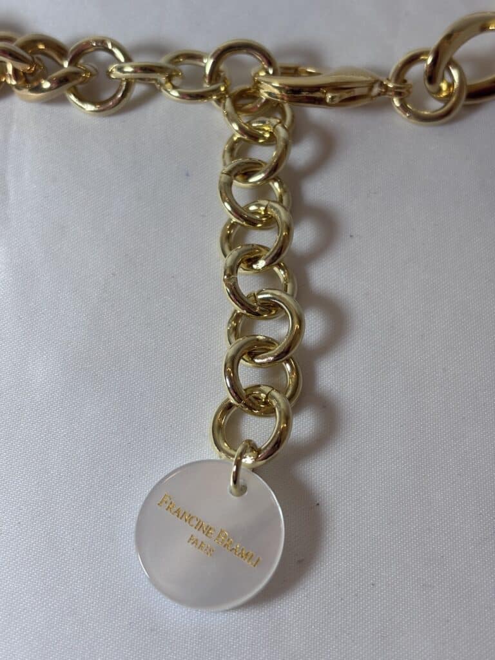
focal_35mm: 52
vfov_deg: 36.8
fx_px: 991
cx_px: 248
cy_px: 330
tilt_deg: -64.9
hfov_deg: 28.0
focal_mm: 5.96
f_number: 1.6
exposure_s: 1/112
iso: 25
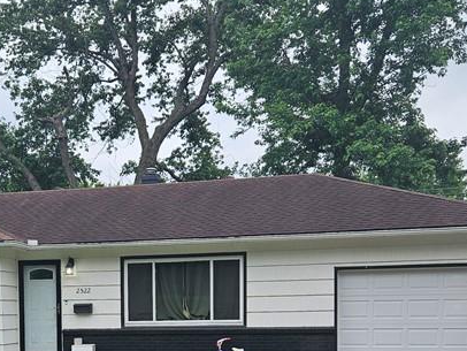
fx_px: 783
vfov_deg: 24.0
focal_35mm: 58
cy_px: 360
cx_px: 79
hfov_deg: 32.1
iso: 64
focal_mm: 5.4
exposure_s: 1/719
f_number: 1.8
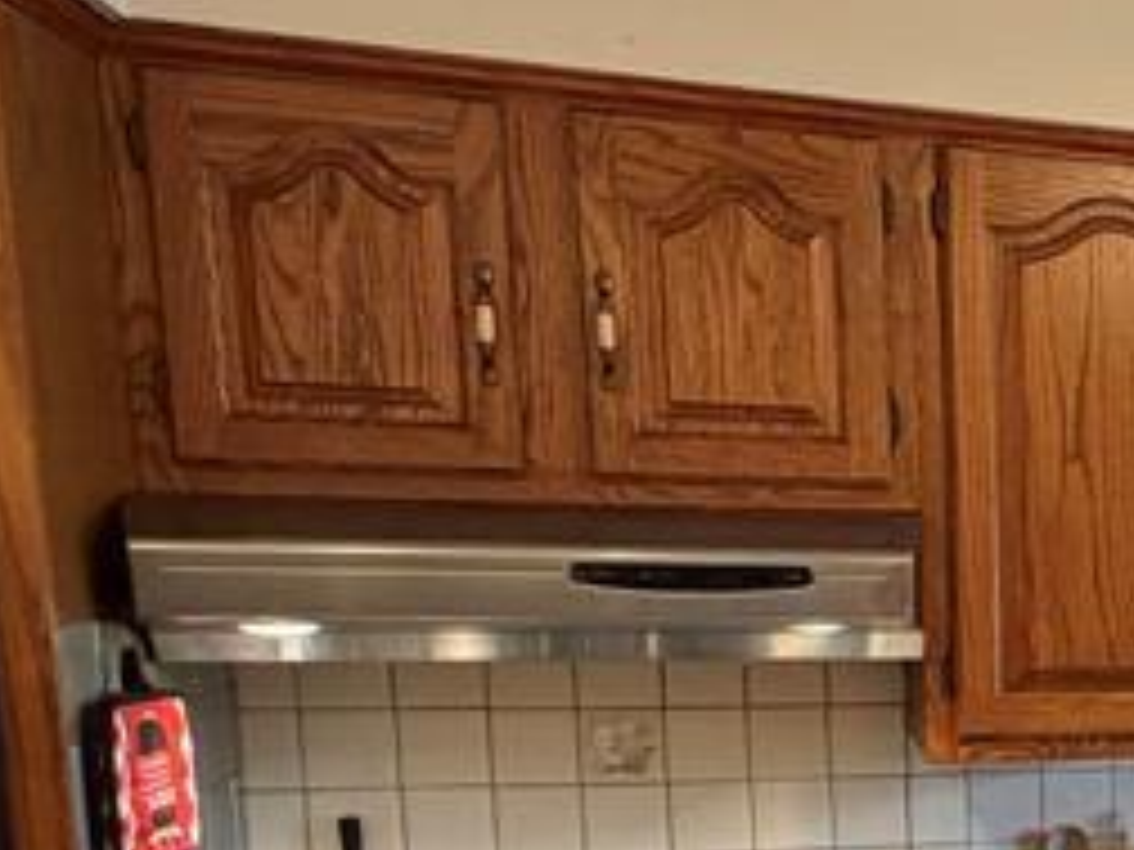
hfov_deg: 26.9
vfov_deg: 24.6
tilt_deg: -9.5
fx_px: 1867
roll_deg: -1.6
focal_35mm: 57
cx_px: 1570
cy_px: 819
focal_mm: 2.22
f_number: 2.2
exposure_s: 1/60
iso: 250
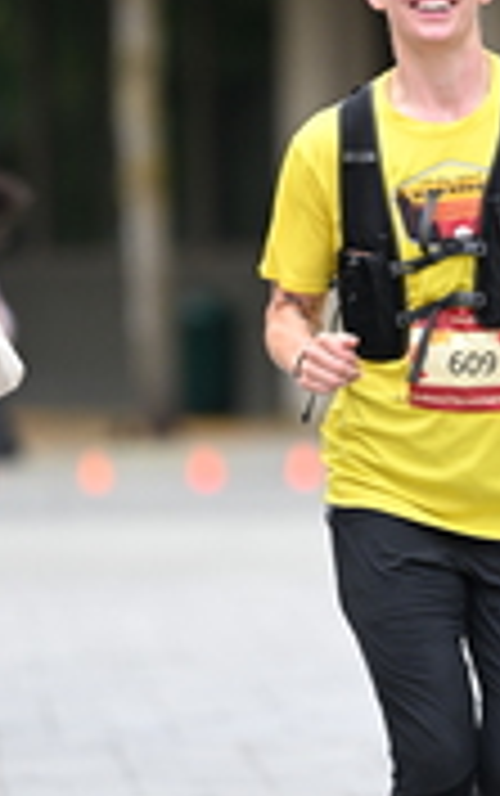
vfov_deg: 3.3
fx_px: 13768
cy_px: 234
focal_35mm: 633
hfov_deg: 2.1
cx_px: 354
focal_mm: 200
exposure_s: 1/2000
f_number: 2.8
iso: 640
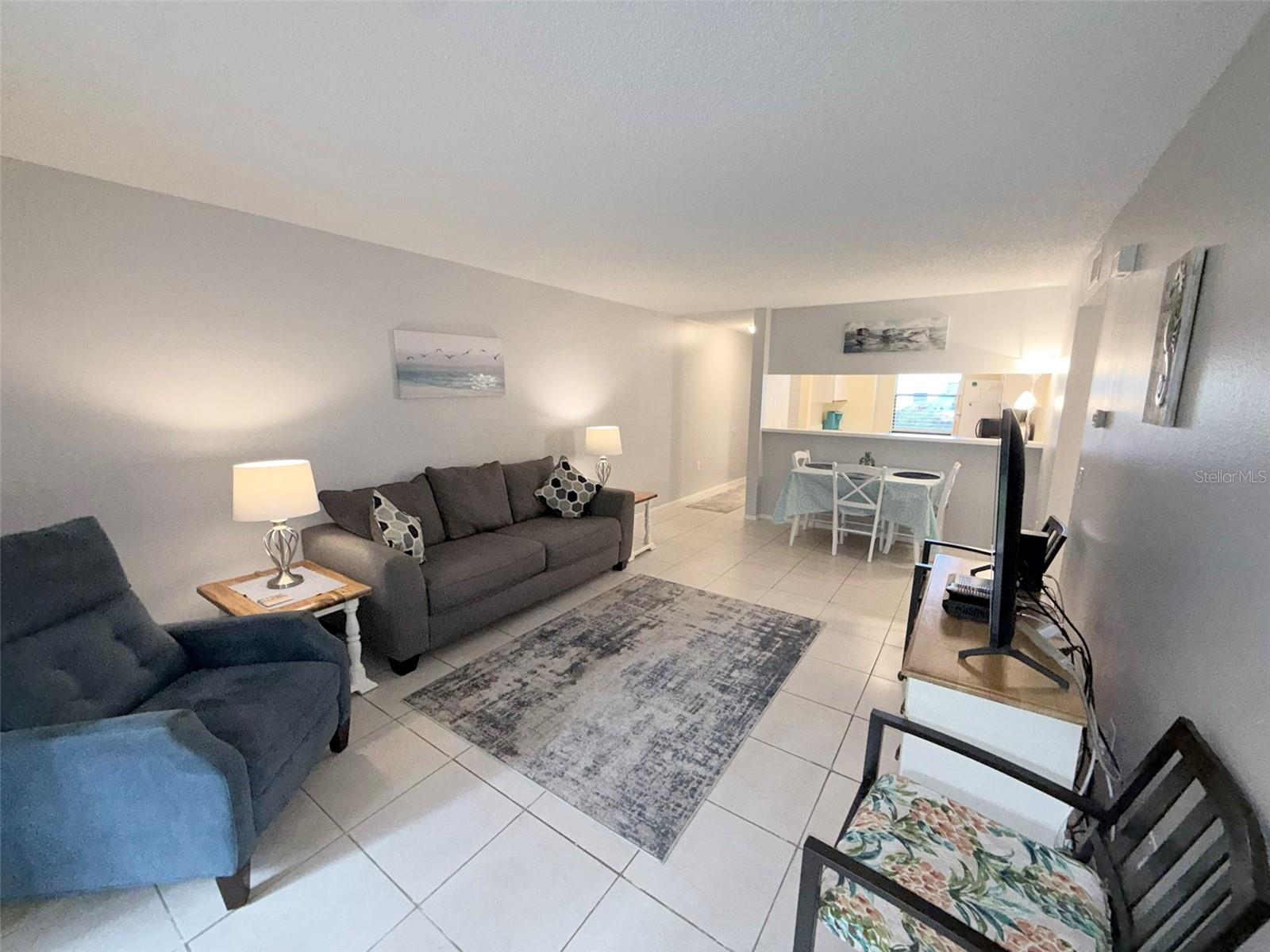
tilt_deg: -9.7
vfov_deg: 85.7
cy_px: 476
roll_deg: -1.2
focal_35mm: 14
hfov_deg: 102.1
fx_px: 514
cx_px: 635
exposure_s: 1/60
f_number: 2.2
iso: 250
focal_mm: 2.22
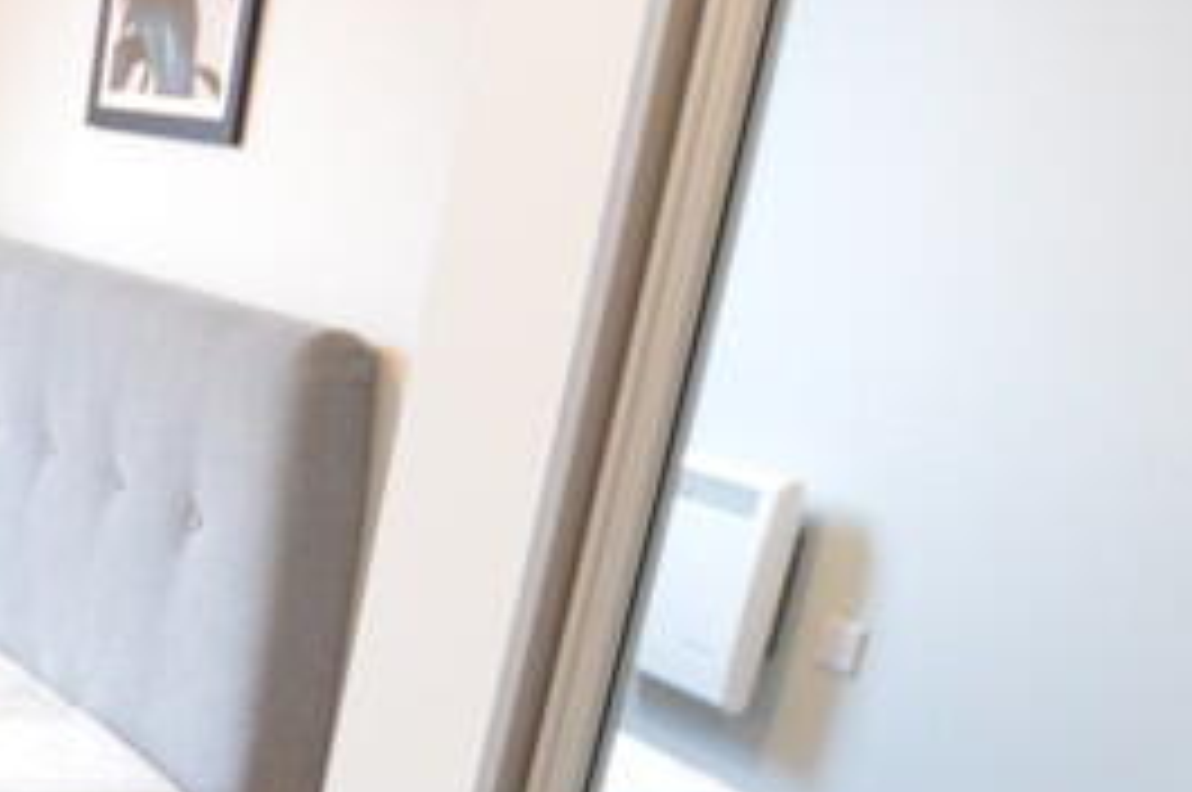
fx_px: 1918
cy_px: 691
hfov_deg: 22.6
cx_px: -877
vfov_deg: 22.8
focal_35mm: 58
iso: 900
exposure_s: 1/15
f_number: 3.5
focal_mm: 10
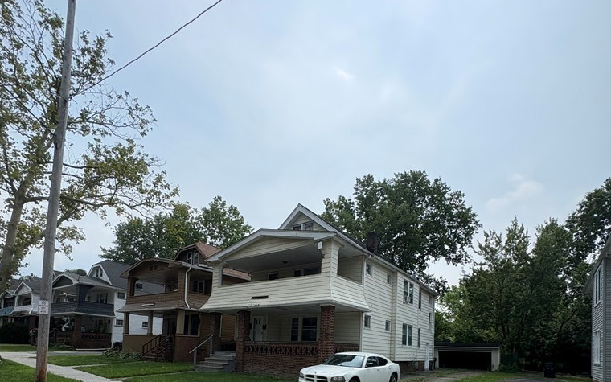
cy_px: 338
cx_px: 306
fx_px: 333
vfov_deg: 53.0
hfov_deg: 85.1
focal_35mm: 20
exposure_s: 1/3247
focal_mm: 2.22
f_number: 2.2
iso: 64
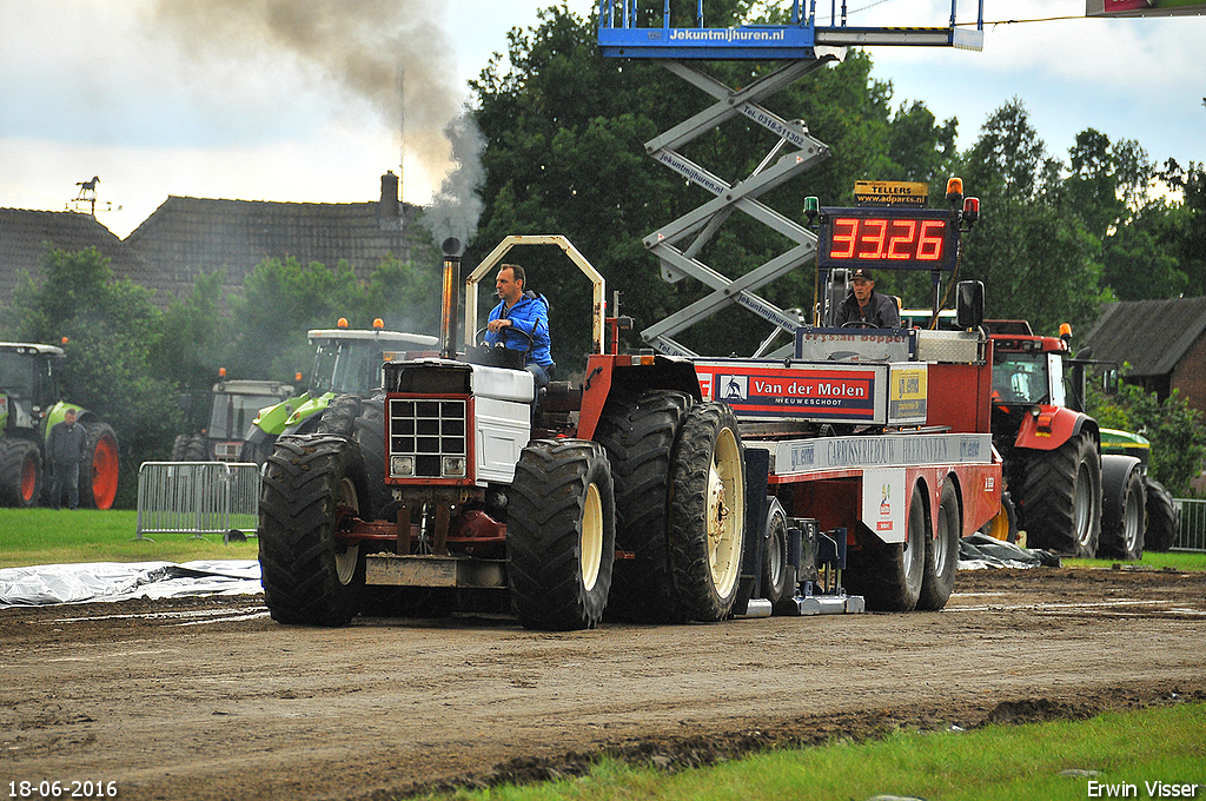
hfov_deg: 7.9
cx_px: 603
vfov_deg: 5.2
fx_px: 8783
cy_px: 400
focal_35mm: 262
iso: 500
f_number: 5.6
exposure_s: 1/800
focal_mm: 175
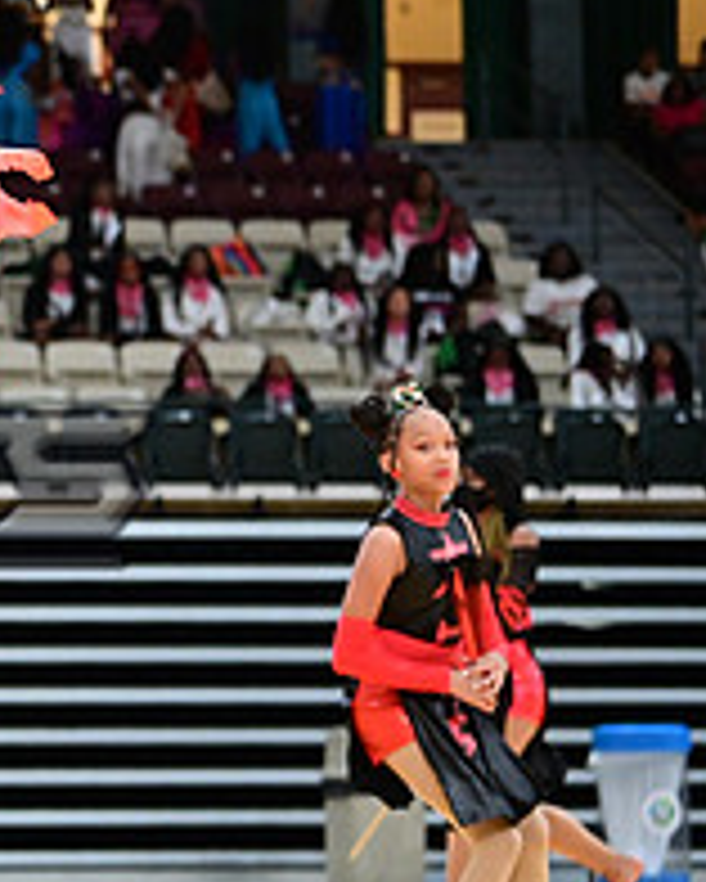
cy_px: 428
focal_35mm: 194
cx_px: -576
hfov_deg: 7.7
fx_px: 5063
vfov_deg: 9.9
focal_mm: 70
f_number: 3.2
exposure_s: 1/1000
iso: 6400
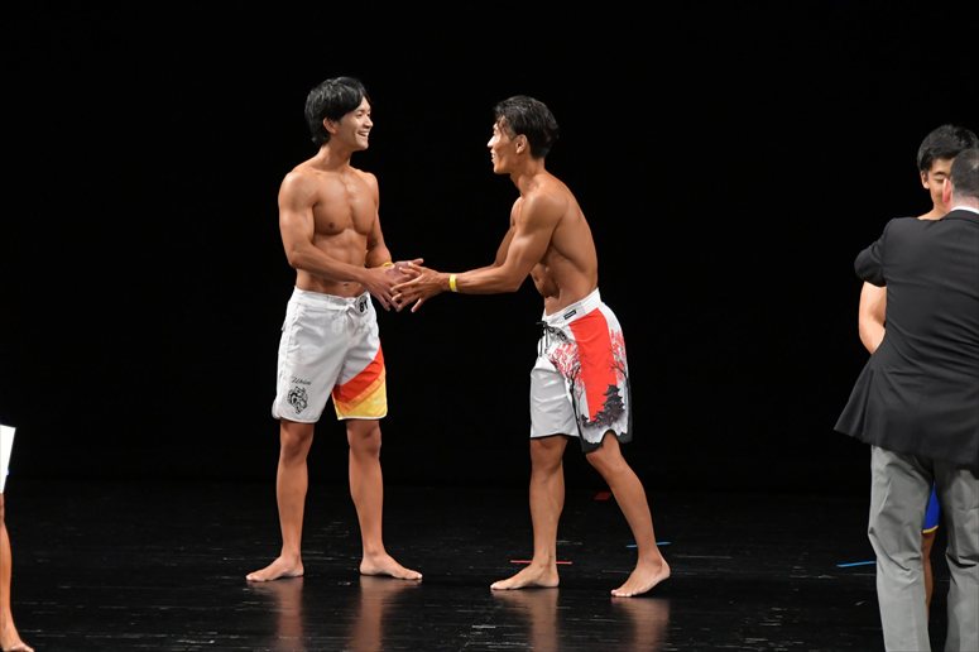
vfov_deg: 5.1
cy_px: 326
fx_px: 7339
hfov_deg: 7.6
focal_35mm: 270
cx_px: 490
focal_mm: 180
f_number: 5.6
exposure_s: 1/400
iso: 3200
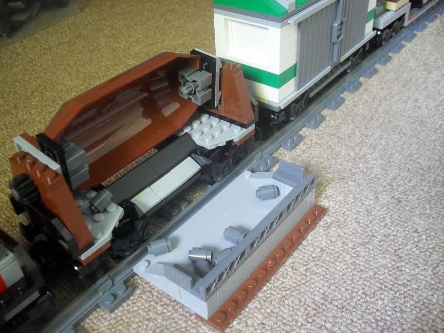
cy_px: 166
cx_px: 222
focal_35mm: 35
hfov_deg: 52.6
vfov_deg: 40.7
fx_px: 449
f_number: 3.2
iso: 200
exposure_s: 1/2
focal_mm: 6.3
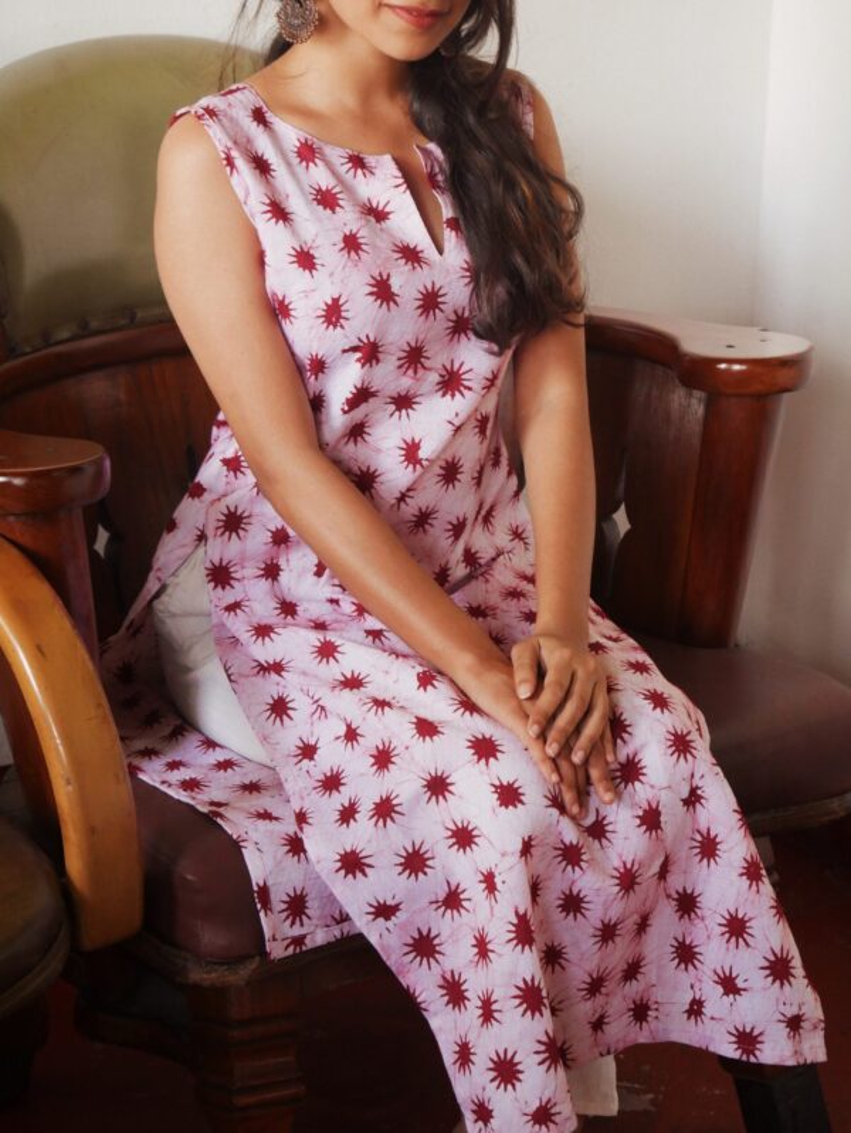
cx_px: 426
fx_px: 2948
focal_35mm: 90
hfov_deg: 16.4
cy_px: 566
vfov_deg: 21.8
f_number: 6.3
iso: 1600
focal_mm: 45
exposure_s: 1/25
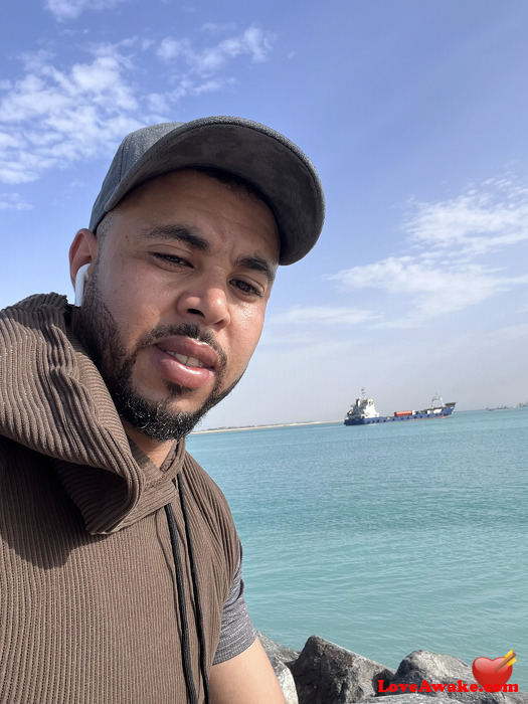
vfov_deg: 60.0
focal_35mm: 30
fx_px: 610
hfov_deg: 46.8
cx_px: 264
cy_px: 352
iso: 32
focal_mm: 2.71
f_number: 2.2
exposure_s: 1/651
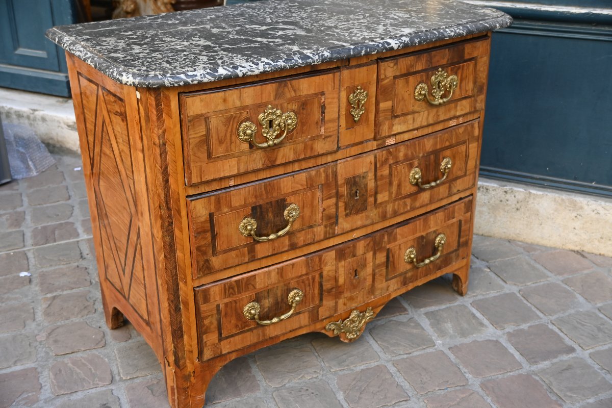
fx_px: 739
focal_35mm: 44
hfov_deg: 45.0
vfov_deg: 30.8
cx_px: 306
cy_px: 204
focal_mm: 29
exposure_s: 1/250
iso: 320
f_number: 4
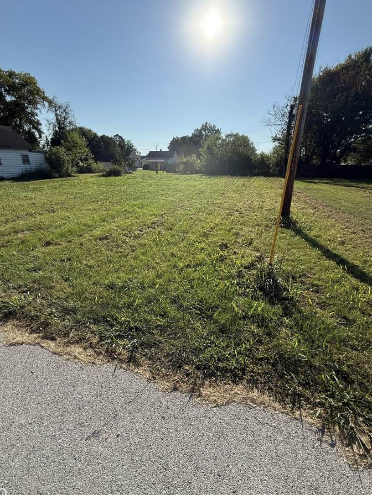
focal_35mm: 15
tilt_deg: -19.7
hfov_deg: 81.7
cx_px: 175
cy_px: 244
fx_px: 215
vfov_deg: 98.2
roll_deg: -0.1
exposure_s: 1/2237
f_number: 2.2
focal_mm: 2.22
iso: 80
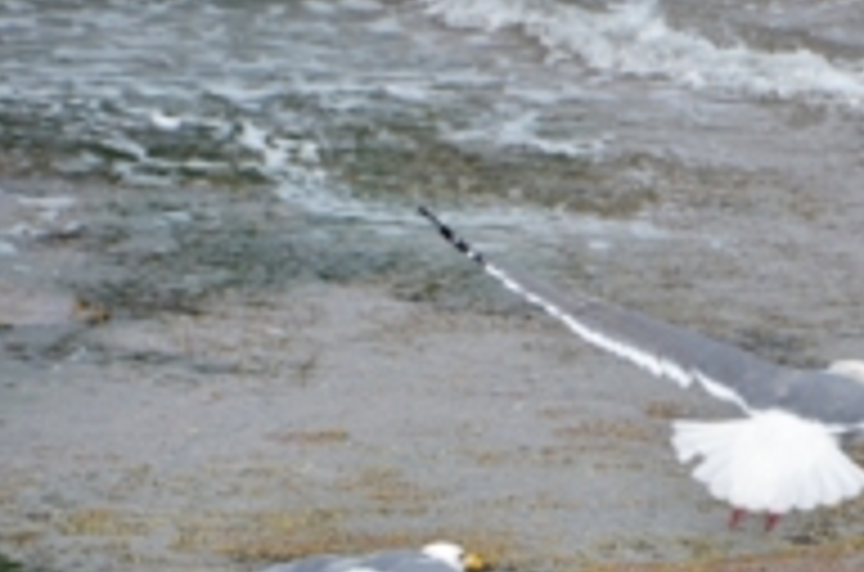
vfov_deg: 1.6
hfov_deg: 2.5
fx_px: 20158
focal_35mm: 842
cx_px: 734
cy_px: 547
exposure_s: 1/800
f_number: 7.1
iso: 200
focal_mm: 270
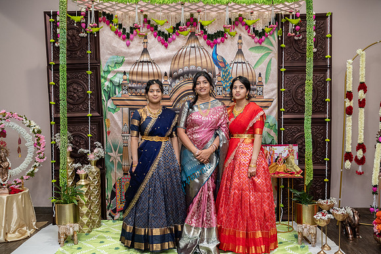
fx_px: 356
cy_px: 127
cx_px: 190
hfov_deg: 56.3
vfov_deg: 39.3
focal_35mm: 34
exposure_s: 1/160
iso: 1000
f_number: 3.5
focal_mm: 33
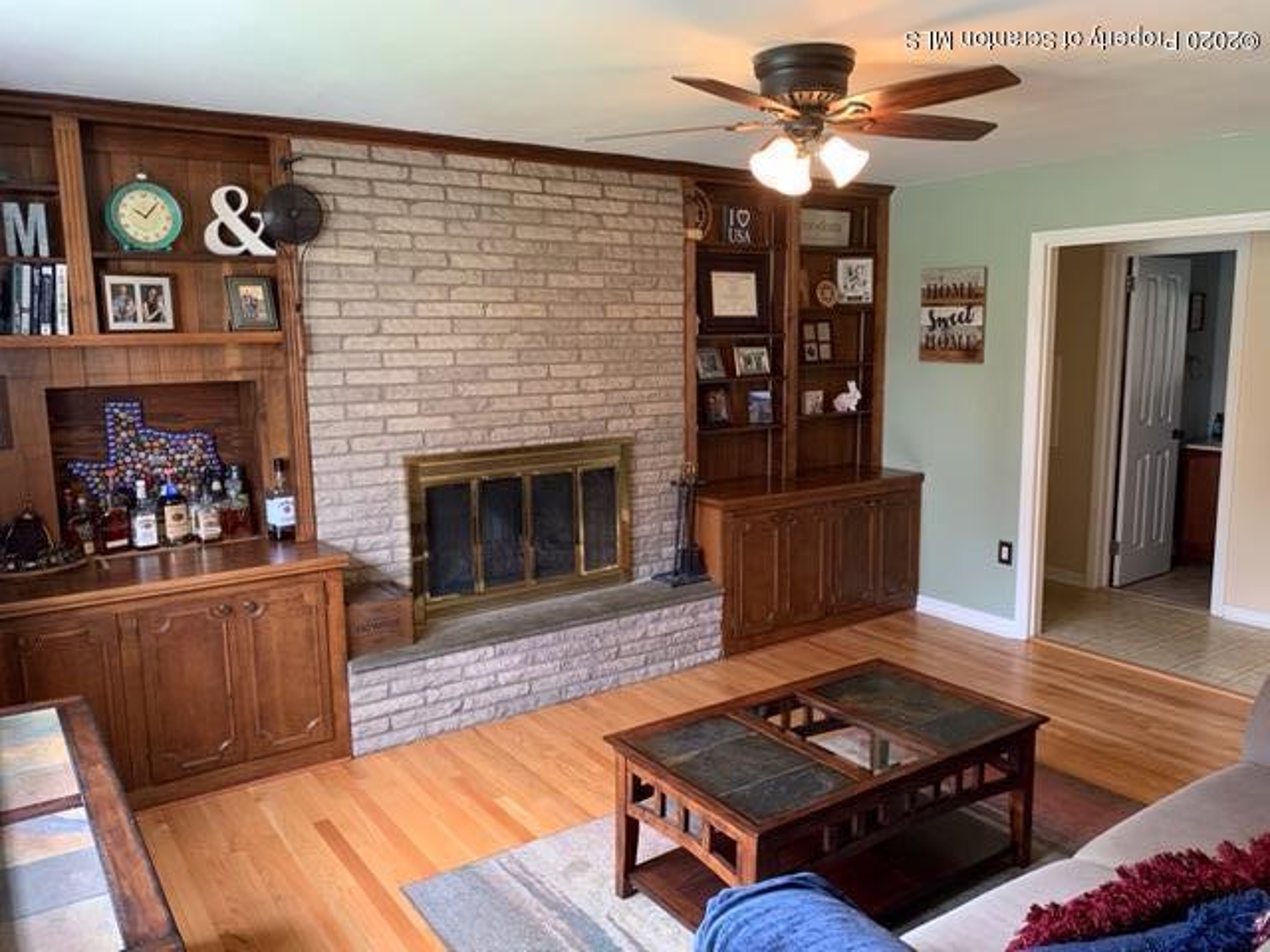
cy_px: 476
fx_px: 954
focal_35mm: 26
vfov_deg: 53.1
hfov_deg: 67.3
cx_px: 635
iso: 250
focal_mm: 4.25
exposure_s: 1/60
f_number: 1.8
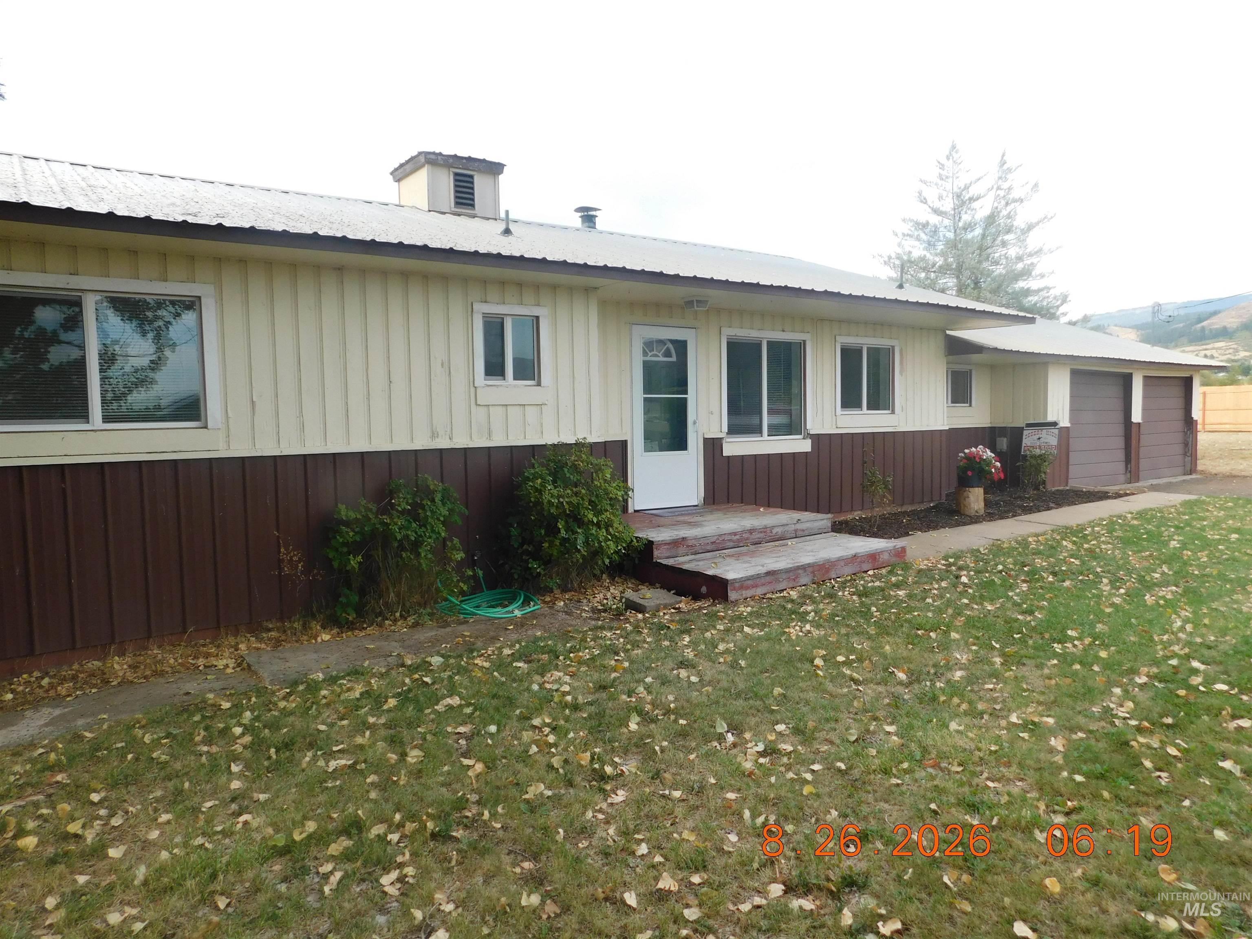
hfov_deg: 73.9
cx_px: 626
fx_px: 832
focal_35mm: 23
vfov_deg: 58.9
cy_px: 470
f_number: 3
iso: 125
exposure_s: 1/400
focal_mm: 4
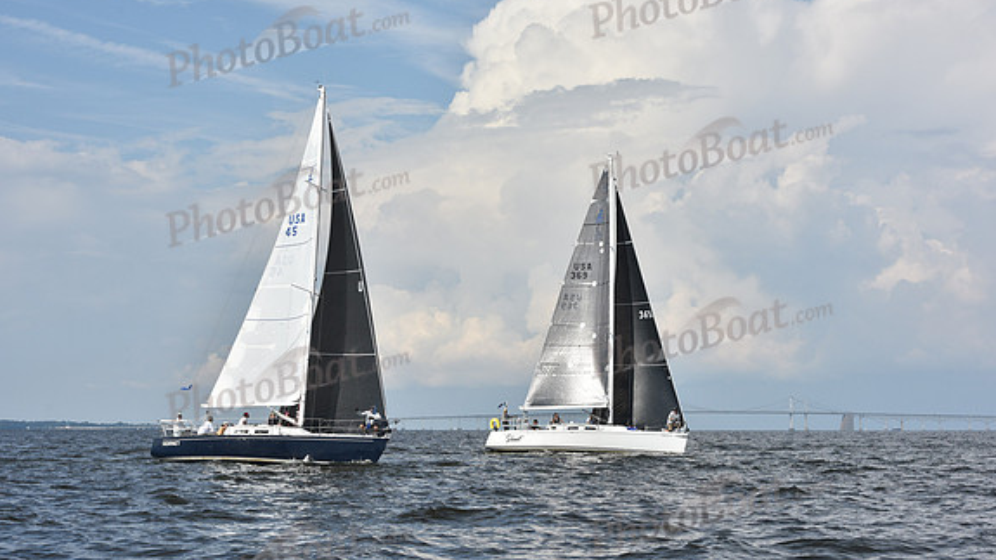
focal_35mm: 74
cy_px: 268
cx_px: 501
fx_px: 1954
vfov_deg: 16.3
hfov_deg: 28.6
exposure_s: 1/1250
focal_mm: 70
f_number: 10
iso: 320
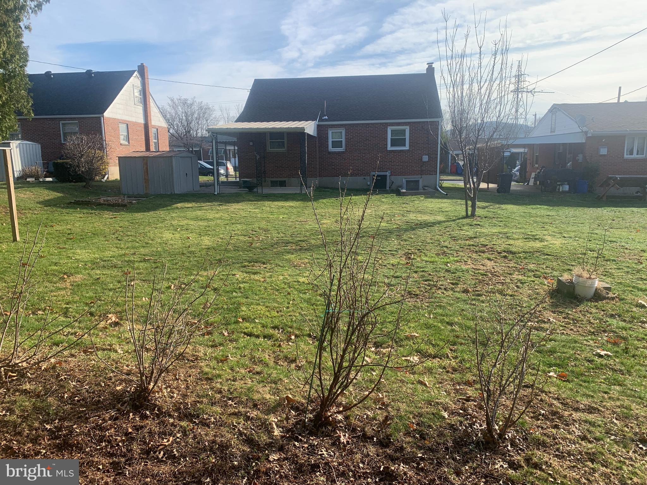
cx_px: 324
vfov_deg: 53.1
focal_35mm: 26
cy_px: 242
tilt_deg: -7.9
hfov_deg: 67.3
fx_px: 486
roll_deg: +1.4
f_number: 1.8
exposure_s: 1/1235
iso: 25
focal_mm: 4.25
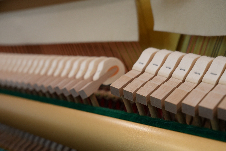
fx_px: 292
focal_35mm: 46
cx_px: 113
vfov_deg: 28.9
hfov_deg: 42.3
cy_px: 76
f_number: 4
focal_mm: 31
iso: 800
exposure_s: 1/60
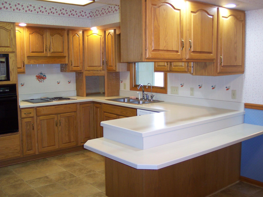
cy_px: 98
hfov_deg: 49.0
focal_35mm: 38
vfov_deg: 37.7
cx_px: 132
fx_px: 289
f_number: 2.8
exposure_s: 1/30
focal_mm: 8
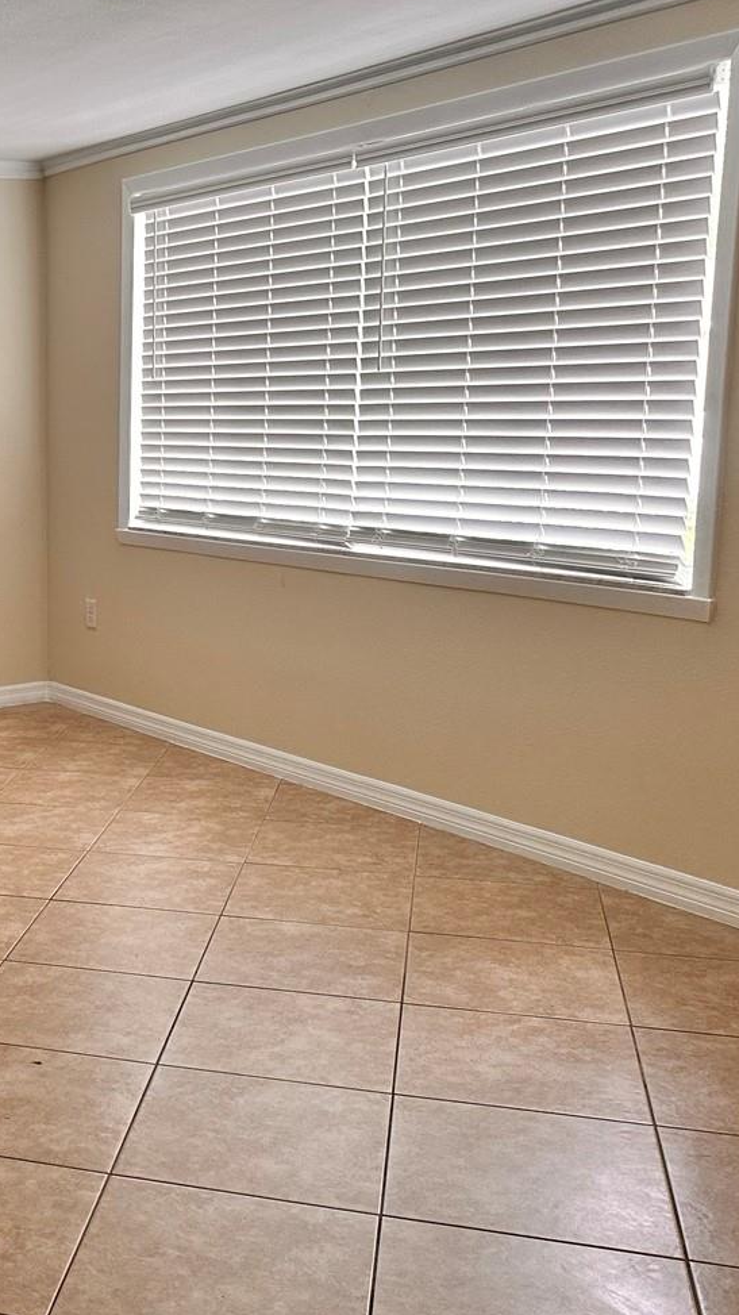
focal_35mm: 43
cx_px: -93
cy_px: 724
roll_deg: +1.3
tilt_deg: -11.5
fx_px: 1499
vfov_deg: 47.3
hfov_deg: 25.5
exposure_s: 1/88
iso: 250
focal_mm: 6.86
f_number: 1.78
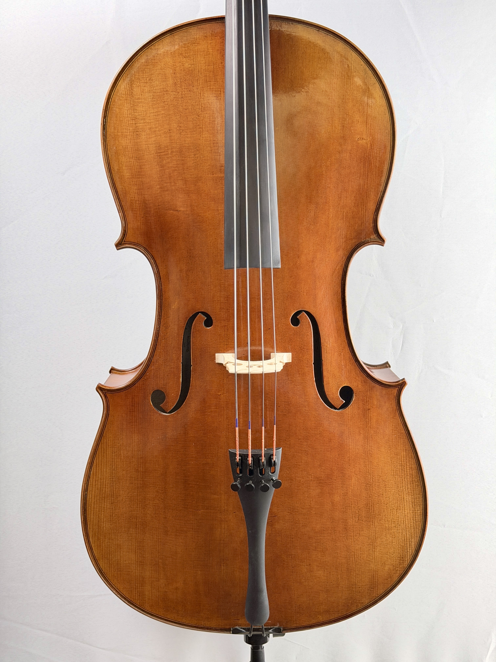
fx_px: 917
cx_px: 248
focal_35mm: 48
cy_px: 331
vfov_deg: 39.7
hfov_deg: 30.3
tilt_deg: +2.5
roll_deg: +1.5
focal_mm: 6.76
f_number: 1.78
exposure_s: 1/60
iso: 250
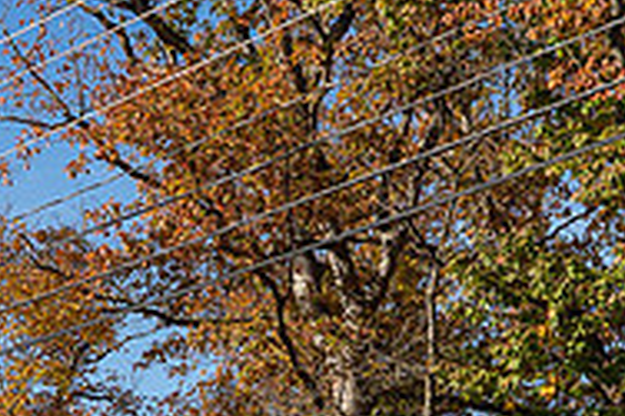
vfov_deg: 12.3
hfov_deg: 18.9
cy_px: 537
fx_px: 1873
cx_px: 286
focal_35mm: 108
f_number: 8
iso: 320
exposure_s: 1/500
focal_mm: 35
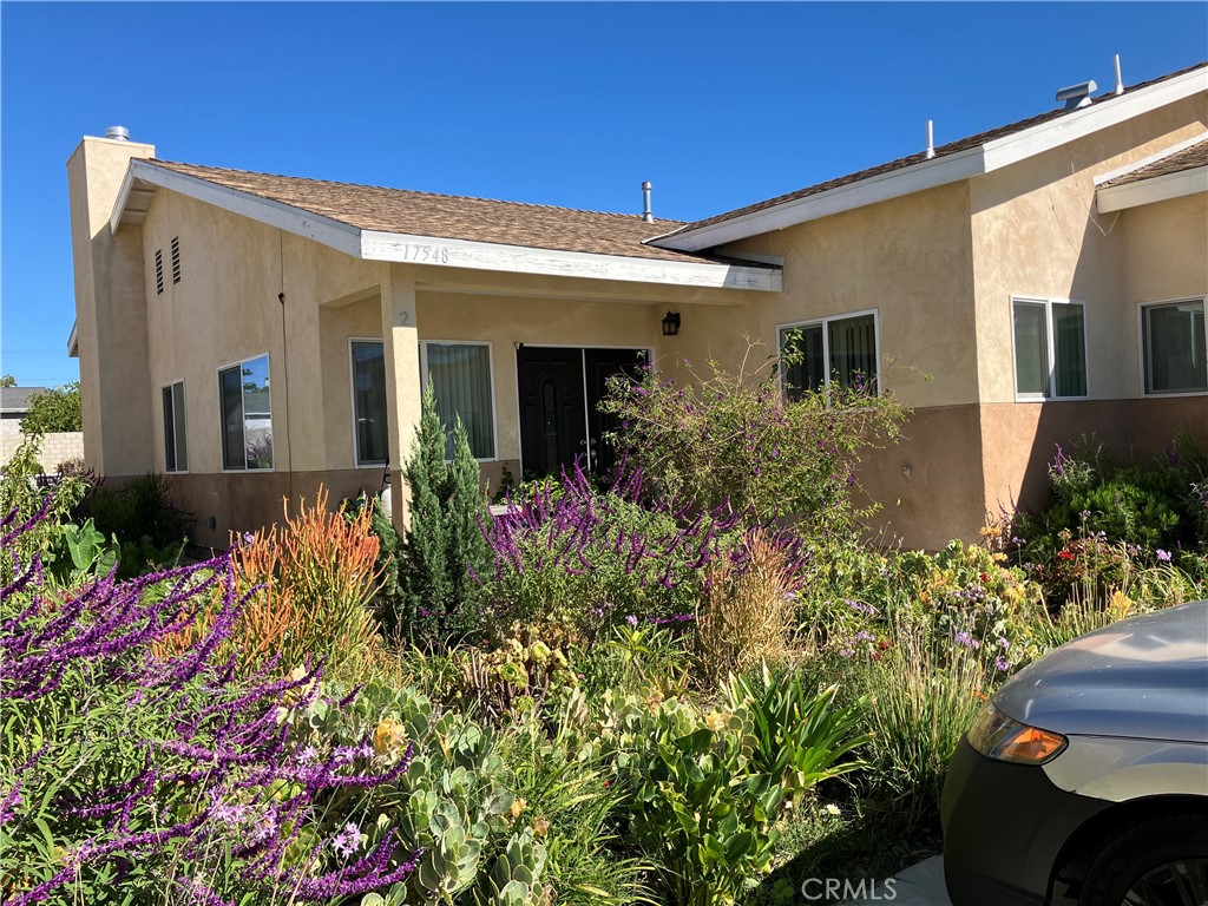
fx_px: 977
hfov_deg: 63.4
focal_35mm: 28
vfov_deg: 49.7
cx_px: 604
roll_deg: +3.2
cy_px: 453
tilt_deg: +0.0
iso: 32
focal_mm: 3.99
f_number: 1.8
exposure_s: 1/1350
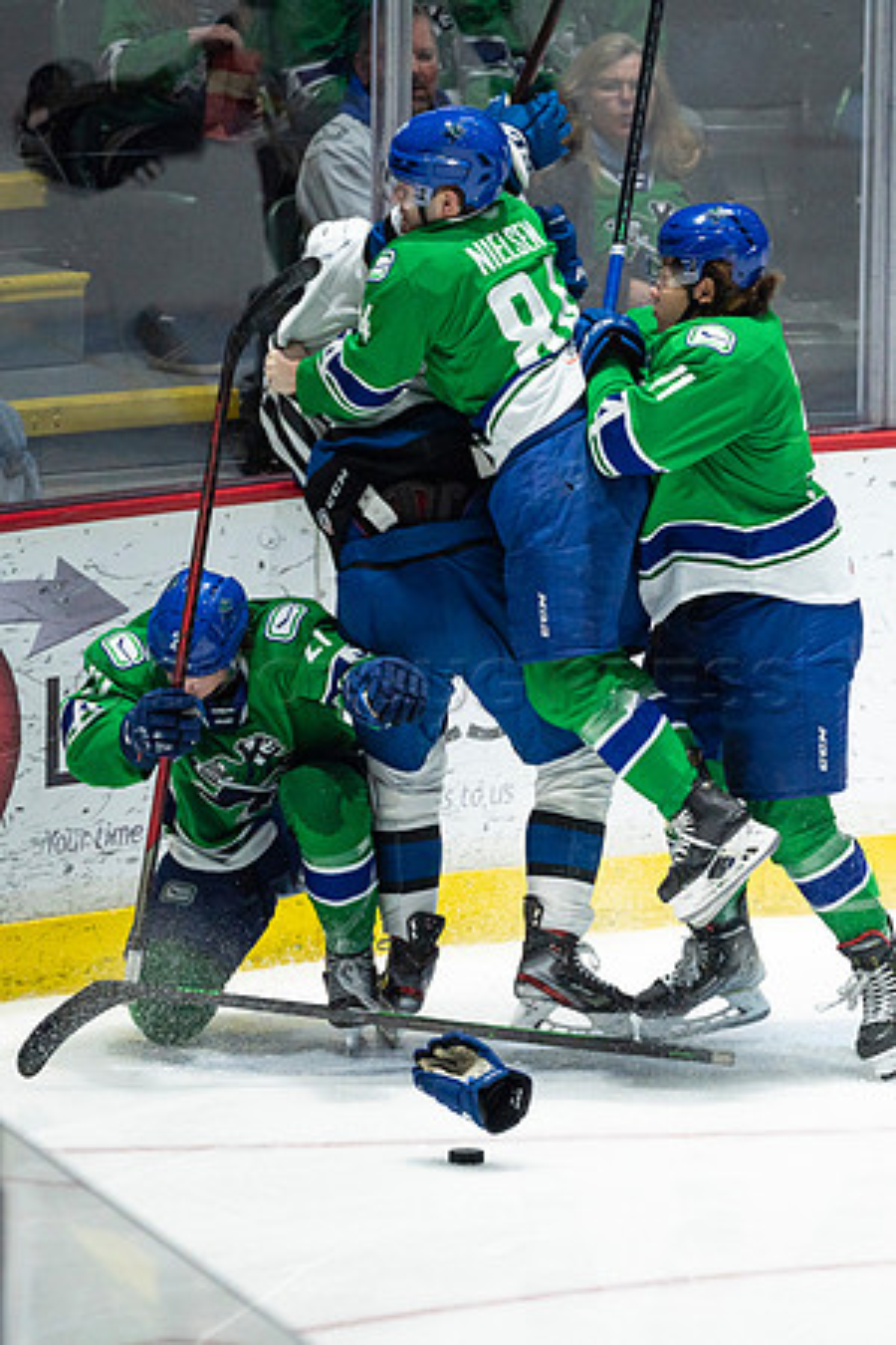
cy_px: 672
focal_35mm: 901
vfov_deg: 2.3
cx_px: 766
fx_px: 33629
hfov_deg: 1.5
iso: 1600
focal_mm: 600
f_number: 4
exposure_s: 1/1000
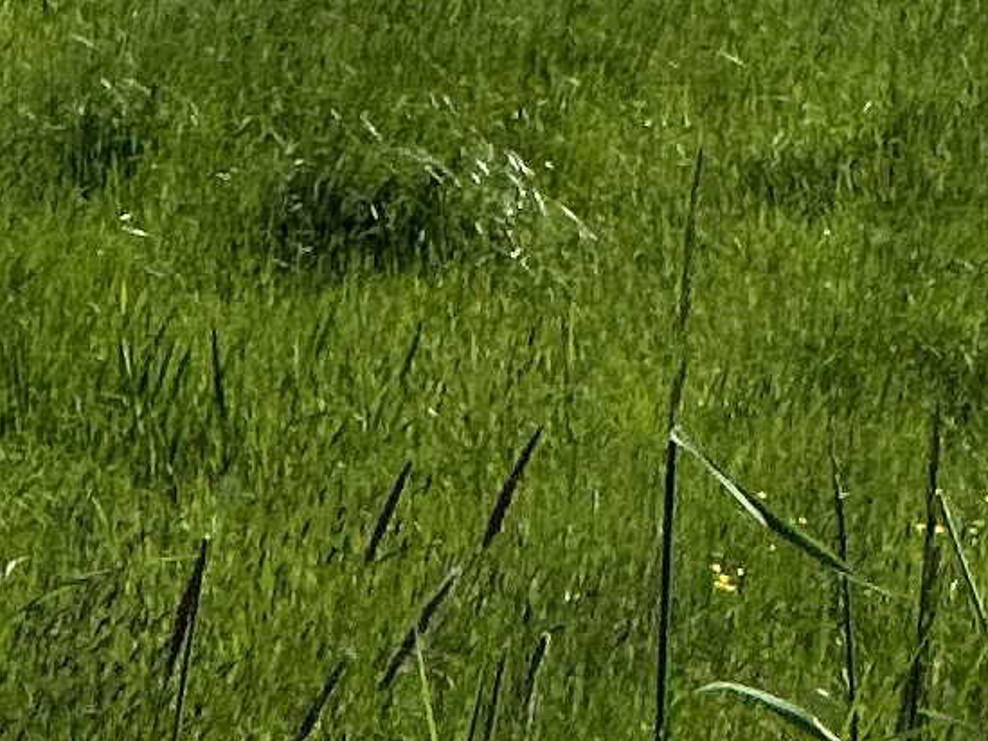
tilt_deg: -3.9
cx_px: 2635
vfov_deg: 2.6
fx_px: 16130
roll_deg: -2.4
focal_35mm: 565
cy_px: -1252
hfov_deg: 3.4
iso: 32
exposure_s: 1/1647
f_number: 2.8
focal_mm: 9
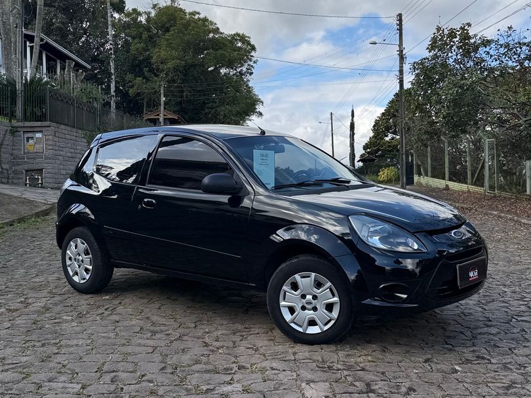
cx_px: 266
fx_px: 368
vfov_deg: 56.8
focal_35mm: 24
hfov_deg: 71.6
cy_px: 199
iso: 80
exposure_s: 1/2801
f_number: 1.78
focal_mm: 6.76
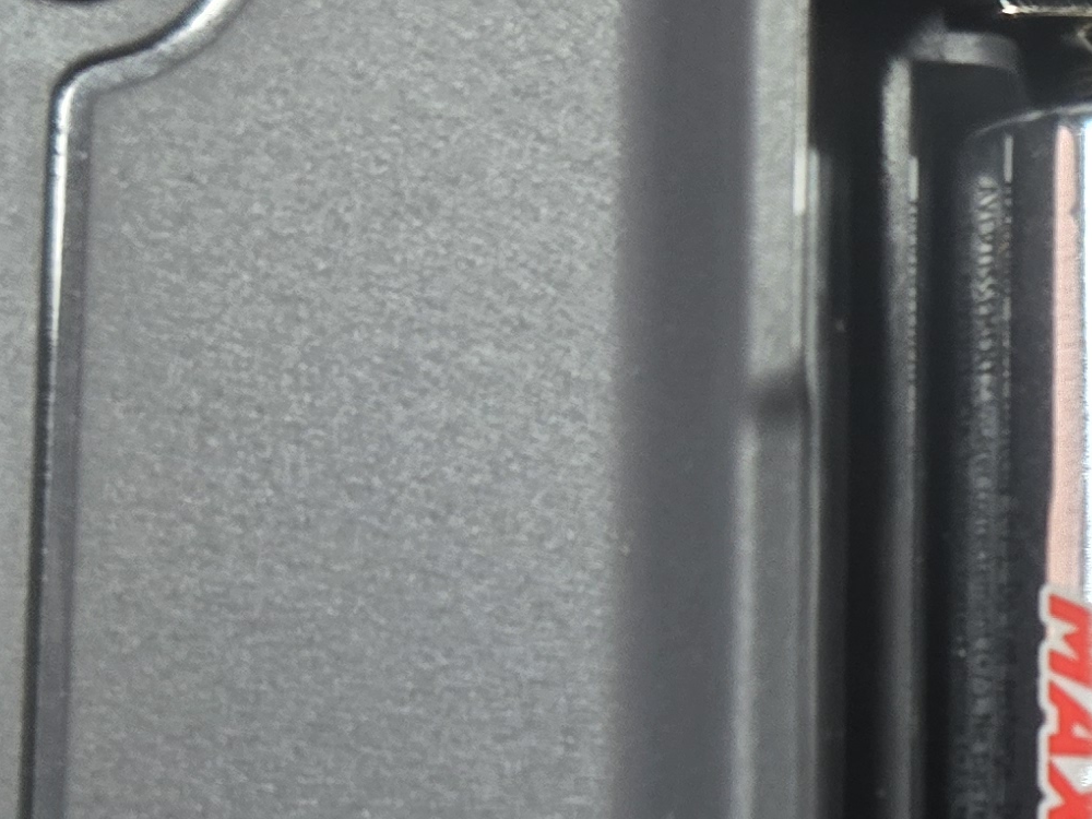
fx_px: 2902
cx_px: 1551
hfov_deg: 19.1
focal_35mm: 92
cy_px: 832
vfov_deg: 15.7
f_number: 1.8
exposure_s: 1/30.2
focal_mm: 5.4
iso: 400
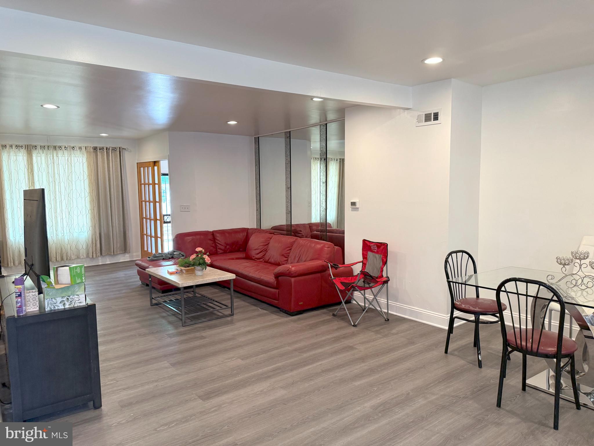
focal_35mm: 24
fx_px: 412
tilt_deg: -5.3
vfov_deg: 56.8
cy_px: 223
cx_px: 297
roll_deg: +0.2
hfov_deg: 71.6
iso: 250
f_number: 1.78
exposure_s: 1/120
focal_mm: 6.76
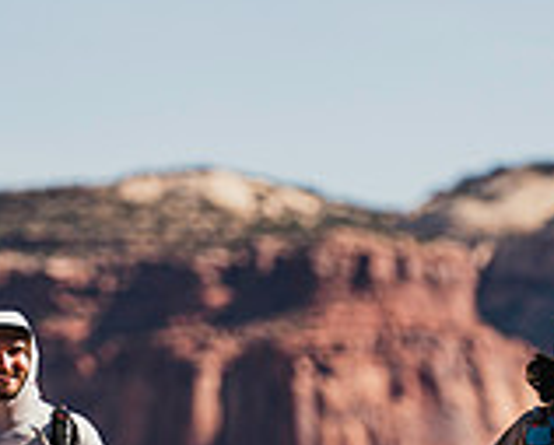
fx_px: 9150
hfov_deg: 3.5
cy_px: 569
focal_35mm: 557
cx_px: 305
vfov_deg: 2.8
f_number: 2.8
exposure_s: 1/1250
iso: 160
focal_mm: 162
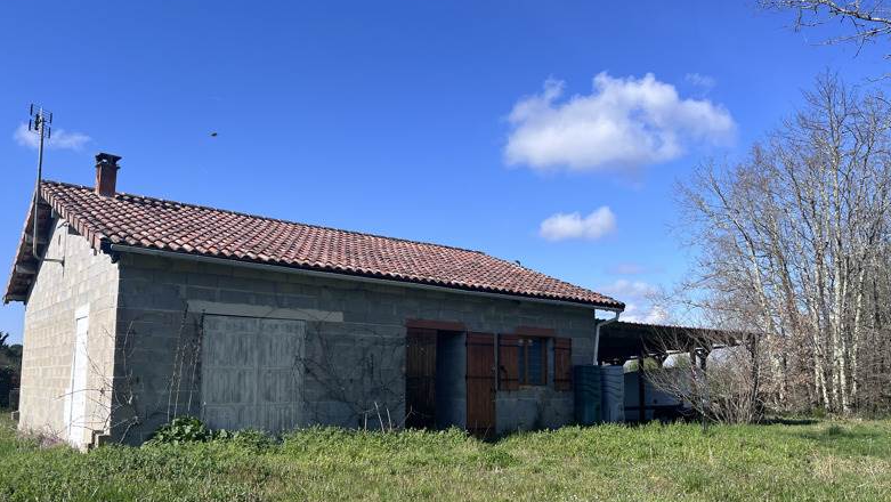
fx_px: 685
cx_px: 436
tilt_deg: +5.5
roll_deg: -0.5
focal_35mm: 29
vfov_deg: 40.0
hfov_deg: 66.0
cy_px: 306
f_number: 1.6
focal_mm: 5.1
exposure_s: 1/3135
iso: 50
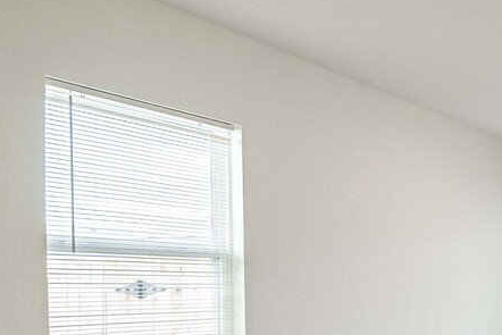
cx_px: 844
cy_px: 278
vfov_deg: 29.7
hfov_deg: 24.9
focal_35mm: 44
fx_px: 614
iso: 400
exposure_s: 1/80
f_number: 8
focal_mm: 12
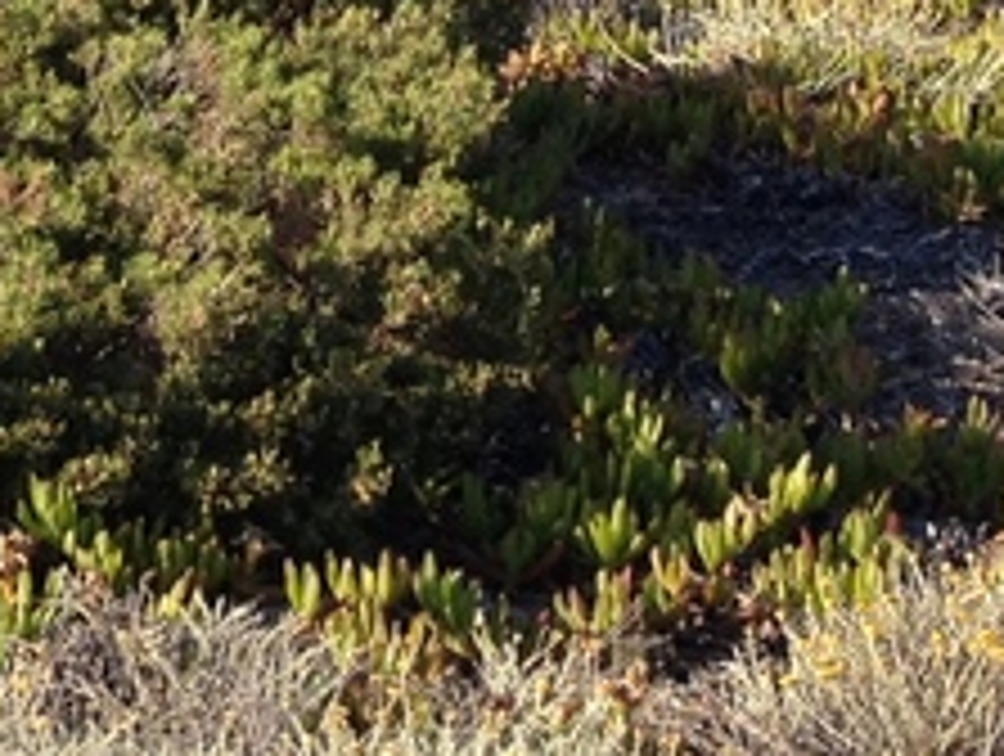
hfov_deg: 9.7
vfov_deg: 7.5
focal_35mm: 188
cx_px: -1058
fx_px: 5462
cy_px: -963
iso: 50
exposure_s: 1/717
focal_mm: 4.28
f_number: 2.4
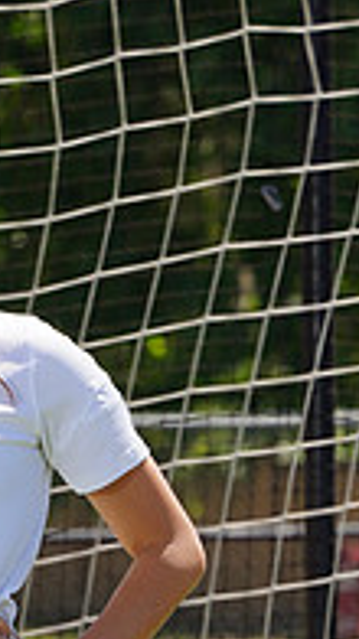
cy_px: 880
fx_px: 14070
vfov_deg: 2.6
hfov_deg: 1.5
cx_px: -127
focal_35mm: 830
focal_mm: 268
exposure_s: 1/250
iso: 200
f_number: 13
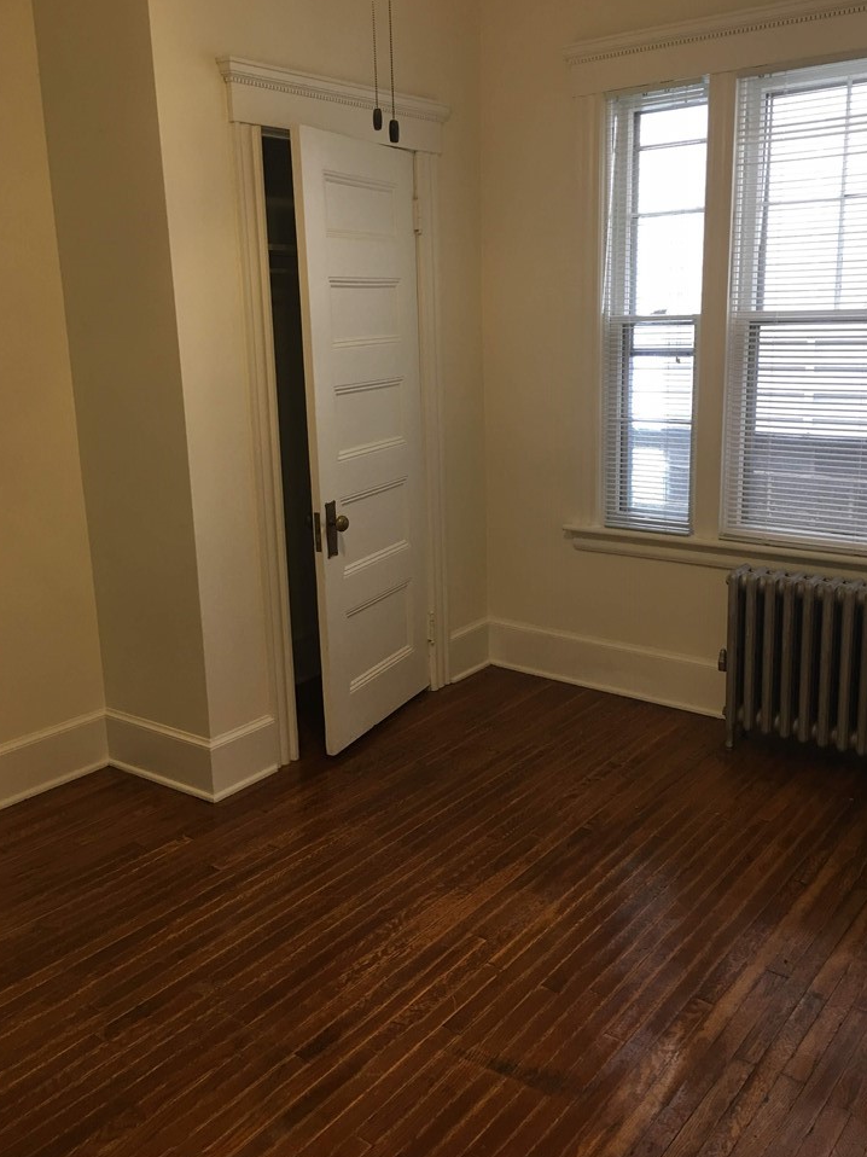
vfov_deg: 58.3
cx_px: 447
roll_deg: +0.0
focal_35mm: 31
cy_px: 547
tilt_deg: -11.1
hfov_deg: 45.4
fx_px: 1036
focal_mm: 4.15
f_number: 2.2
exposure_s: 1/15
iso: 32
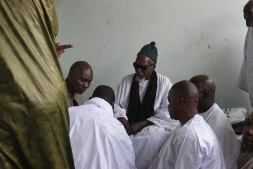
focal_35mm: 68
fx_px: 474
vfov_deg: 20.2
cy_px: 84
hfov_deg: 29.9
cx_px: 126
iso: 400
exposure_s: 1/80
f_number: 5.6
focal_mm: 45
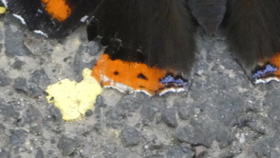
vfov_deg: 0.7
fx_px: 13254
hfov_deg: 1.2
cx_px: 223
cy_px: -46
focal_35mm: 1785
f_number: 5.6
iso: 1250
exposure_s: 1/100
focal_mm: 101.4
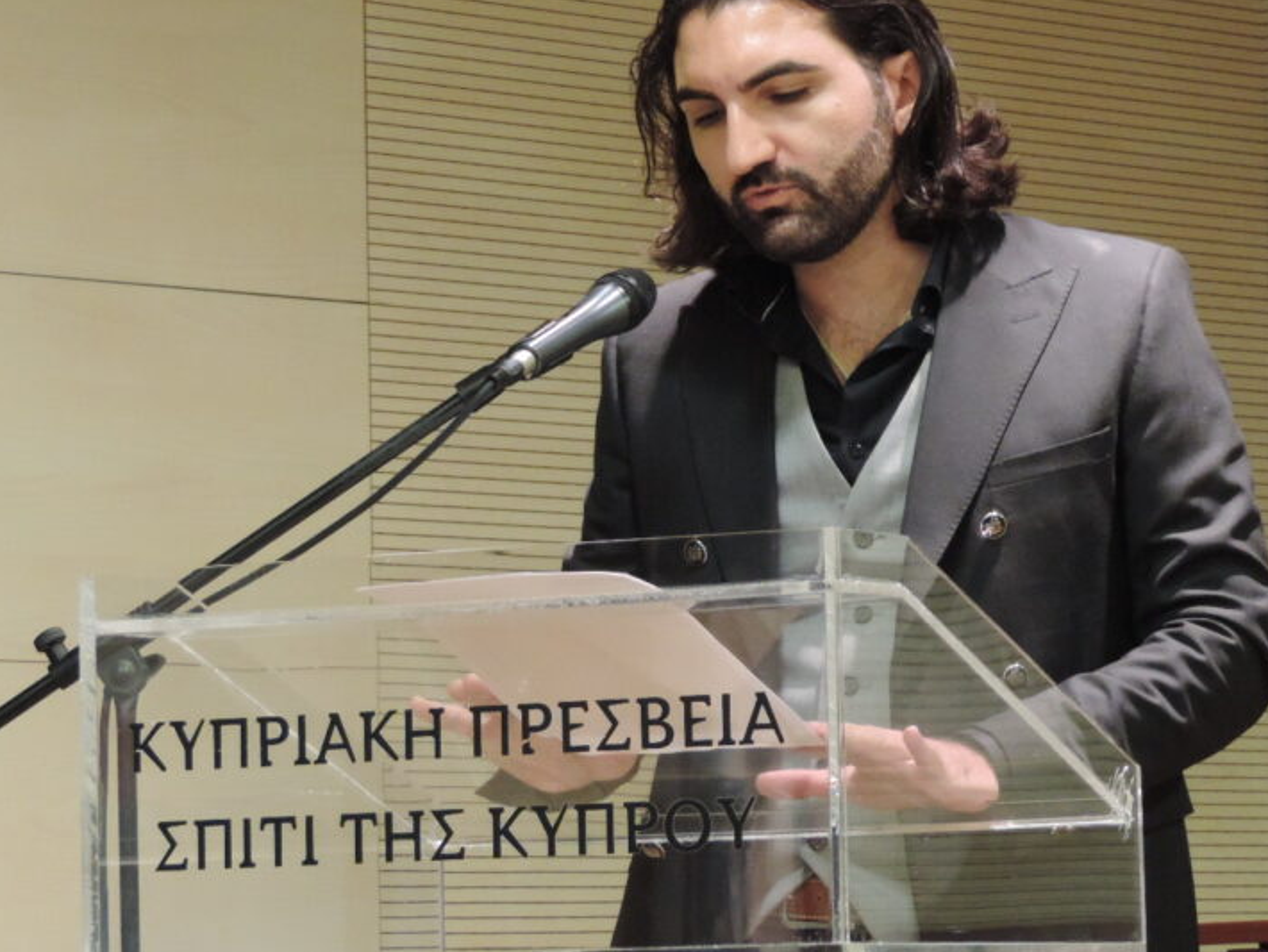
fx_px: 6339
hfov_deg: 11.4
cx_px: 761
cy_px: 380
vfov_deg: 8.6
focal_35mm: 173
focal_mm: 21.4
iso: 800
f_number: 4.2
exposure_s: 1/15
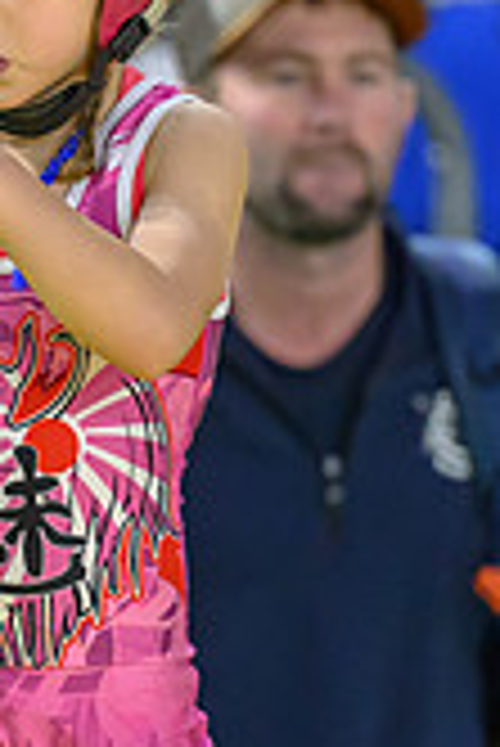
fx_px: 19458
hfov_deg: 1.5
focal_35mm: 936
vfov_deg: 2.2
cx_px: -191
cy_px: 594
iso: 4500
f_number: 2.8
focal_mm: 200
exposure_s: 1/640
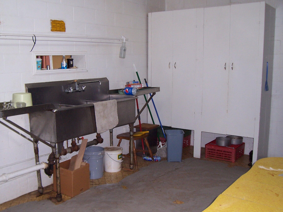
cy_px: 114
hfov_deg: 48.9
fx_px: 311
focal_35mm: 38
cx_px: 128
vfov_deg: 37.7
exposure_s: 1/60
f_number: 2.7
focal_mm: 5.6
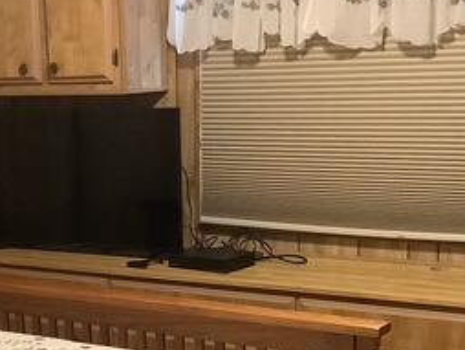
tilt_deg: -14.6
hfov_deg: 24.6
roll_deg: +2.3
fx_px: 1049
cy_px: 328
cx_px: 101
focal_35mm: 78
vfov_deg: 18.6
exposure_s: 1/40
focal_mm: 3.3
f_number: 2.4
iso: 400
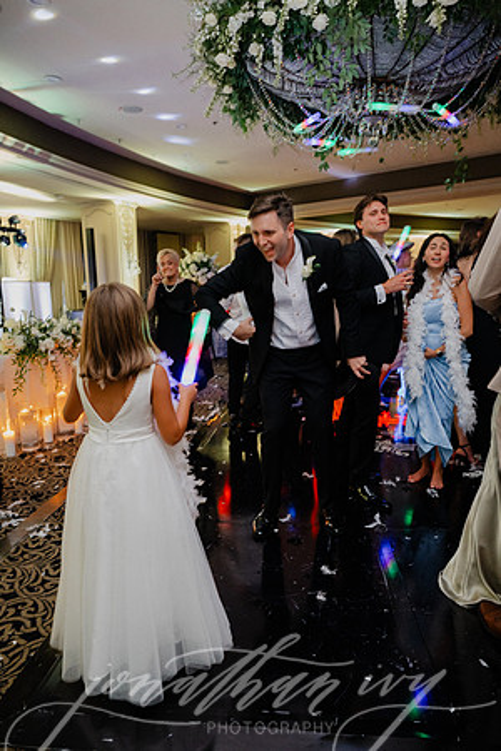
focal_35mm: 24
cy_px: 376
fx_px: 501
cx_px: 250
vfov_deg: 73.7
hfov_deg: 53.1
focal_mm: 24
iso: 2000
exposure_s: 1/40
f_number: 3.2
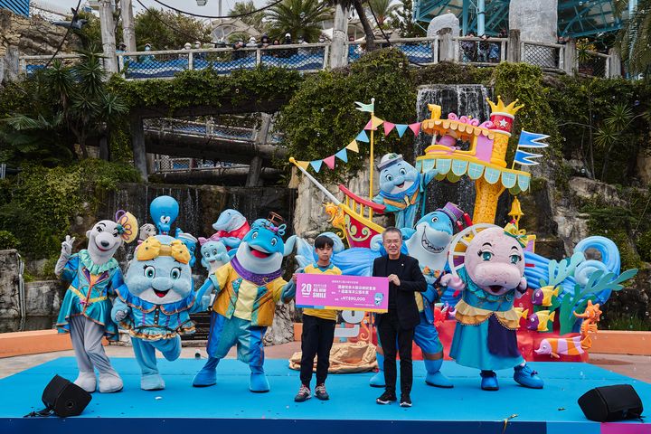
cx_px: 326
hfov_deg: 54.4
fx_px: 633
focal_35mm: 35
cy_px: 217
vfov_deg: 37.9
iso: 400
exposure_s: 1/320
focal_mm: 35
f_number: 9
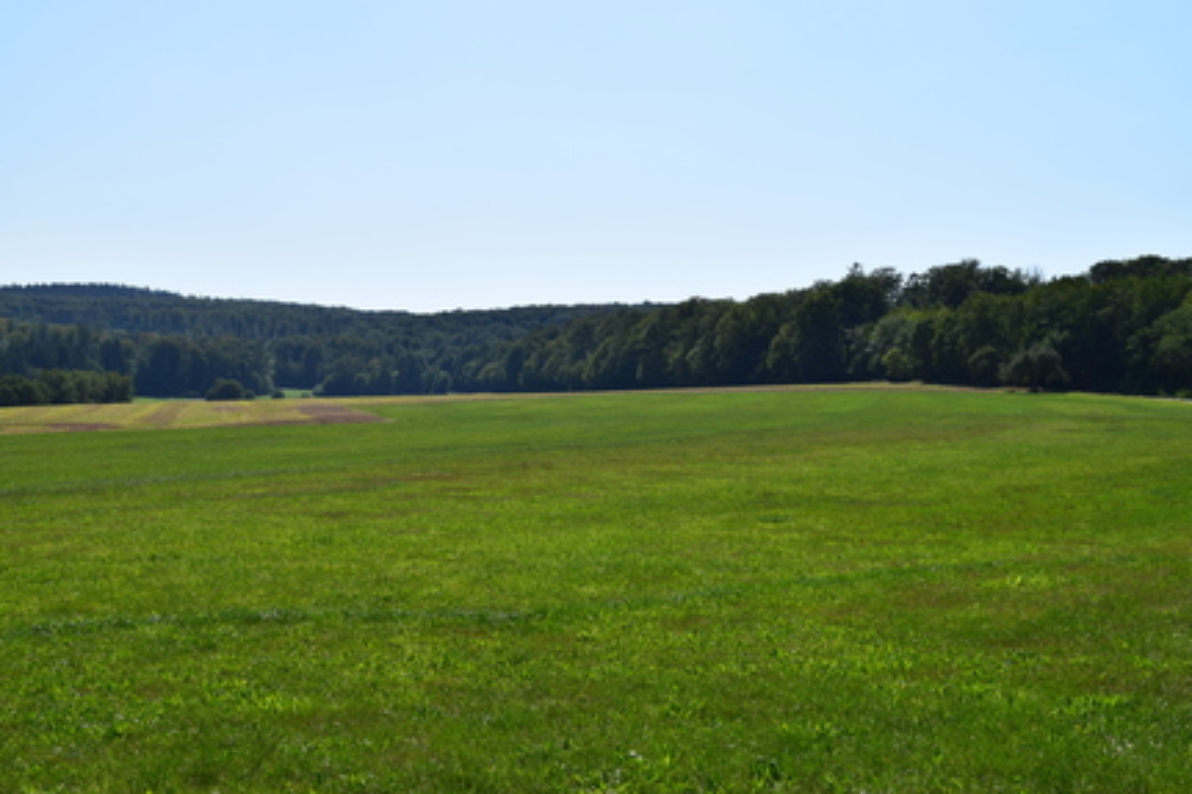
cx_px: 595
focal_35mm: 48
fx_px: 1572
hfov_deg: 41.5
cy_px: 391
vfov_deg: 28.3
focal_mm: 31
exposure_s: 1/500
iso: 220
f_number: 11
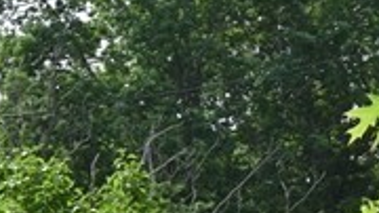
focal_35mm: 197
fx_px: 1979
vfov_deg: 6.0
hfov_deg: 9.5
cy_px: 441
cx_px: -583
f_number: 8
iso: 100
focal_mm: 22
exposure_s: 1/250
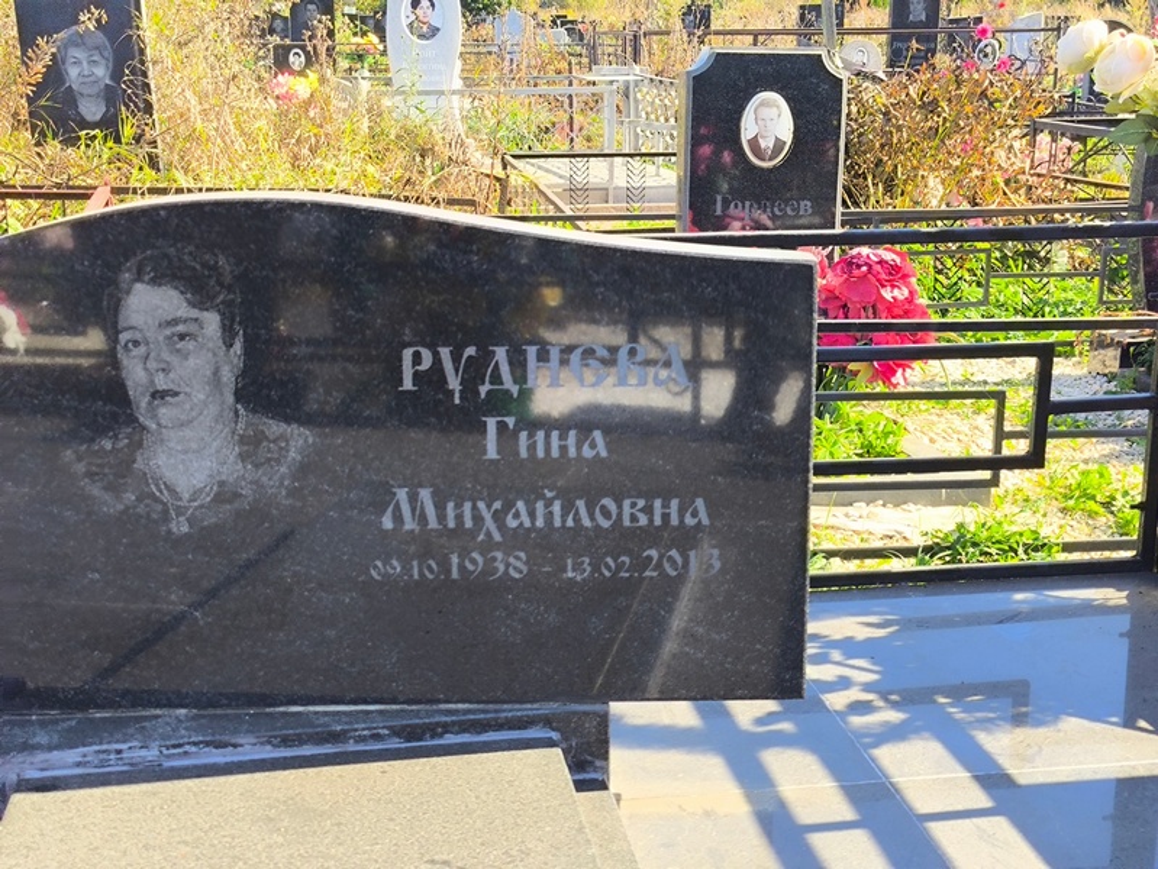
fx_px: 1673
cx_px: 579
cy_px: 434
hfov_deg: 38.2
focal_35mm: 50
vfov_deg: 29.1
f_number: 1.7
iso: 50
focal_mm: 4.71
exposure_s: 1/377
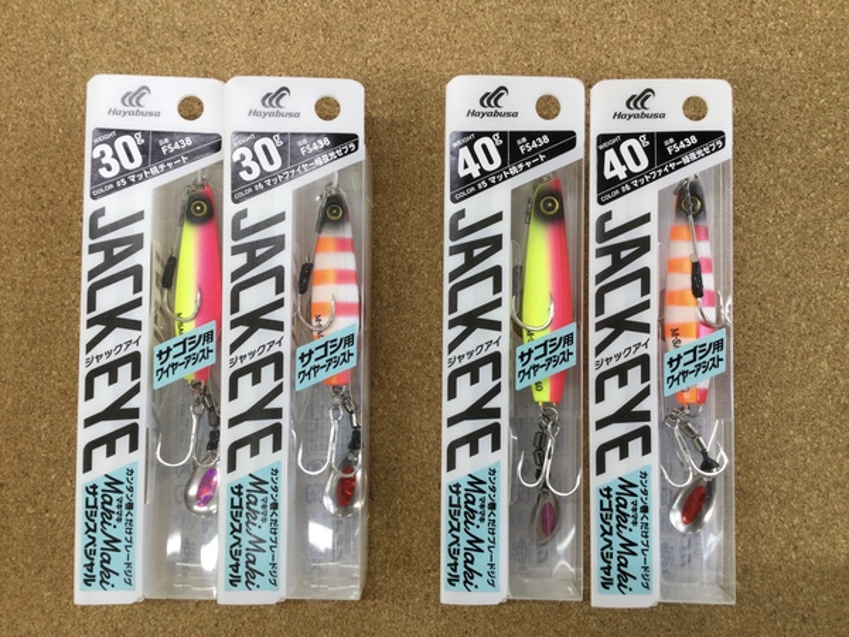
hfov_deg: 58.4
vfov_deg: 45.4
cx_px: 424
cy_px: 318
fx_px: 760
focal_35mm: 31
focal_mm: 3.3
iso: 32
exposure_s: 1/40
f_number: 2.4
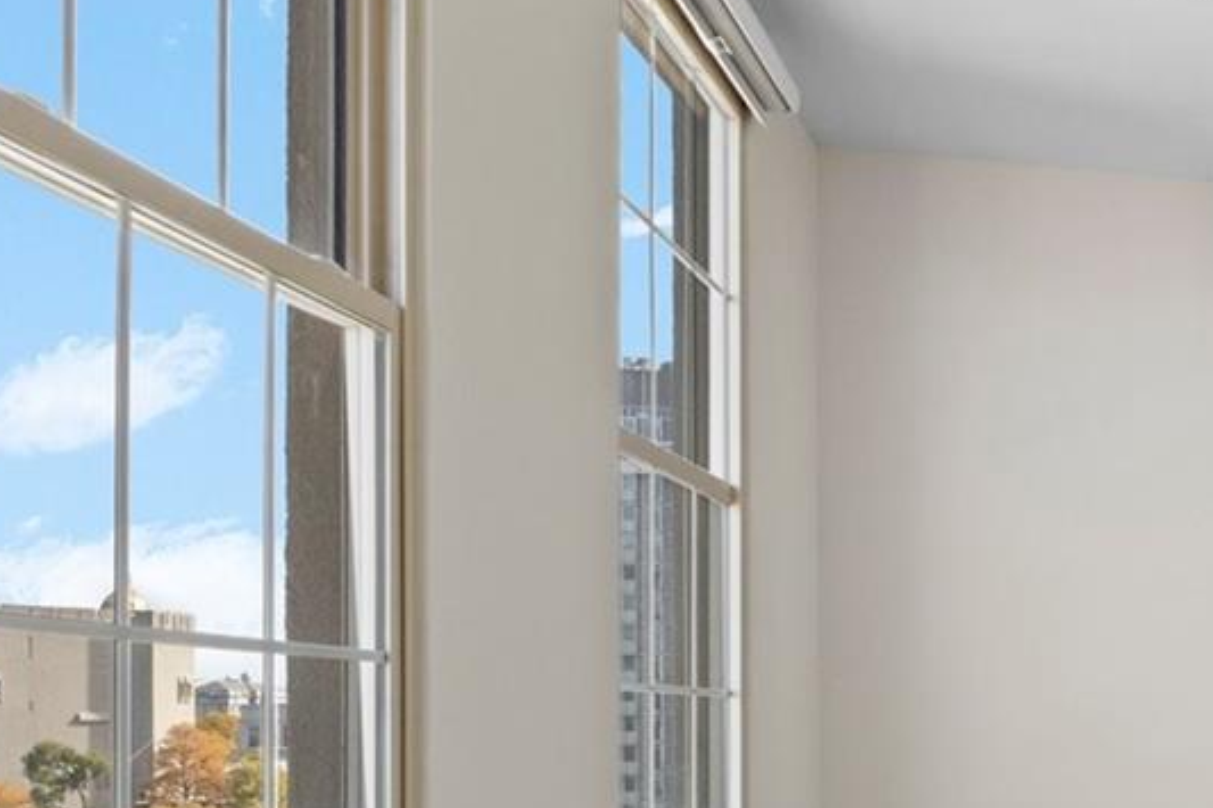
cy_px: 703
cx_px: 1680
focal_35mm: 48
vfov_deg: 27.2
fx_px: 1617
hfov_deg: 30.0
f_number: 9
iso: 640
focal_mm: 16
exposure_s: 1/60
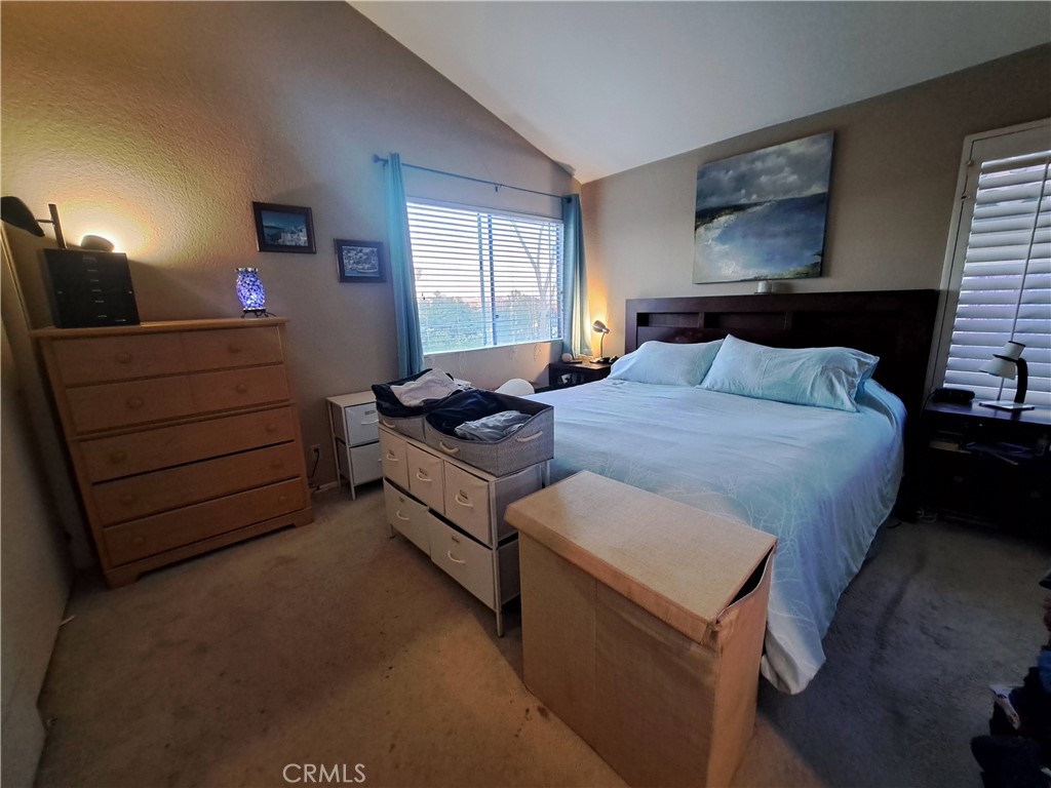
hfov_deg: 106.2
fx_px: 395
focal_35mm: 13
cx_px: 526
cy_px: 394
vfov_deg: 89.9
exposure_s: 1/24
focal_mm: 1.74
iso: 200
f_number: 2.2
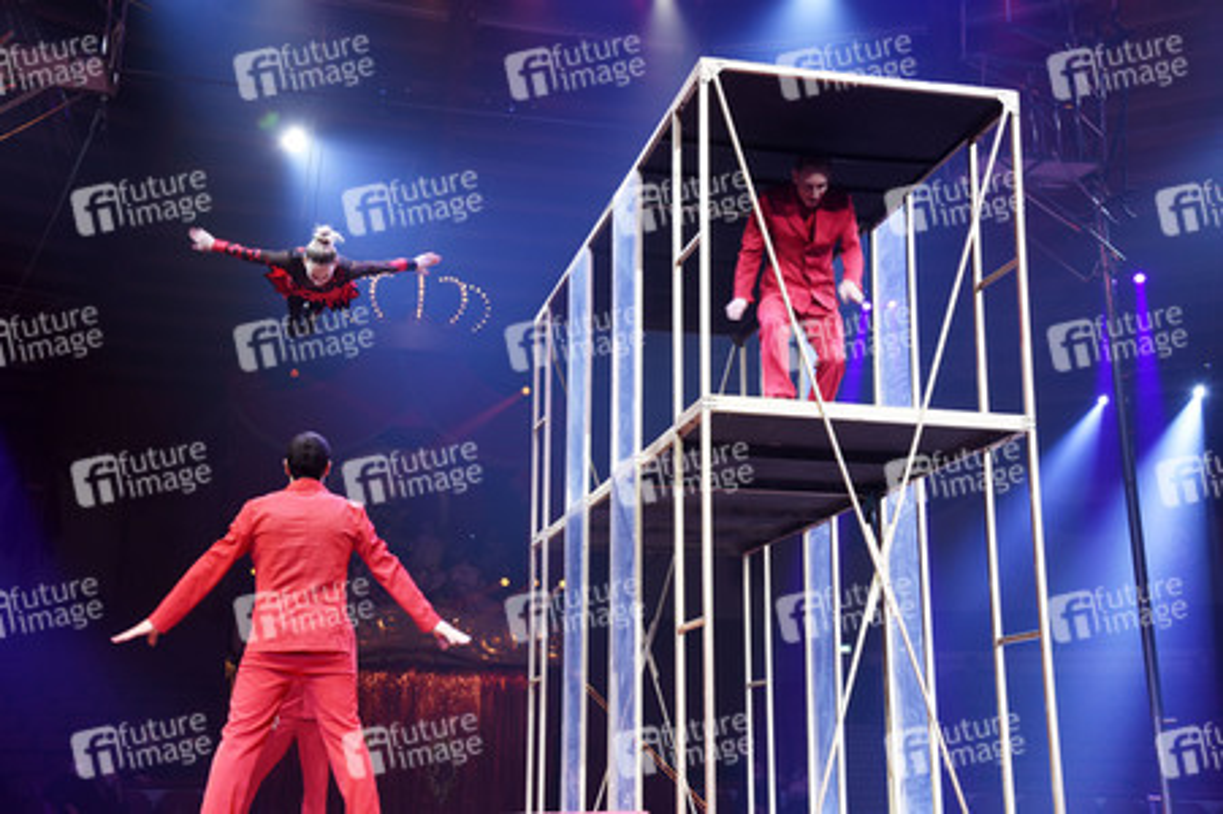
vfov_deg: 29.2
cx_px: 612
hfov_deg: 42.8
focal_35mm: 46
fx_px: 1562
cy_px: 407
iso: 640
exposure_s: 1/60
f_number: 6.3
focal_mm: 46
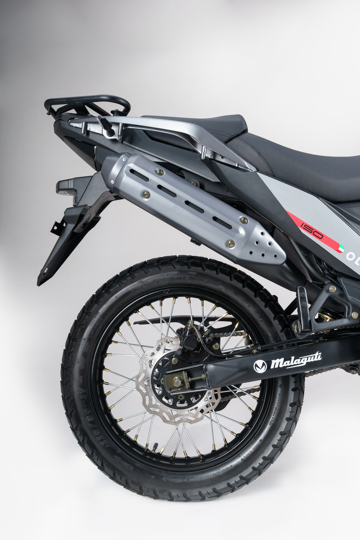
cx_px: 180
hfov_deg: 37.9
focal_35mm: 35
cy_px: 270
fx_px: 525
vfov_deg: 54.4
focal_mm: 35
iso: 200
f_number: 11
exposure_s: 1/160
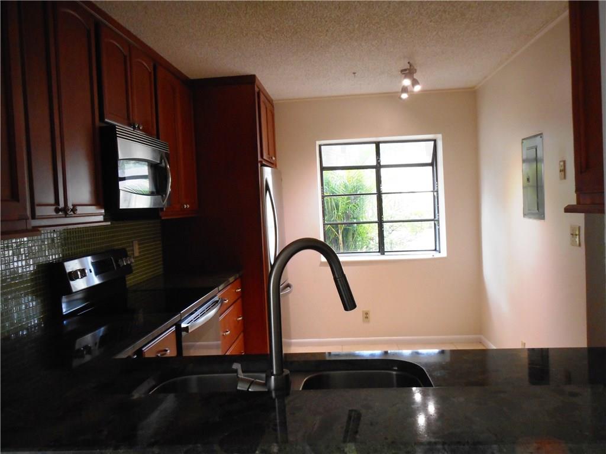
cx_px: 303
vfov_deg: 48.2
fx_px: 508
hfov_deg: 61.7
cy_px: 227
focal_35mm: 29
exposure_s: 1/30
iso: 360
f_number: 4
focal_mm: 5.2
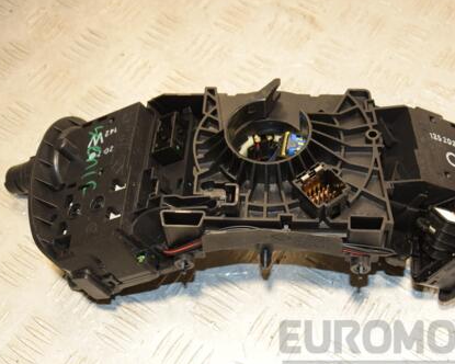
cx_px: 259
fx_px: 821
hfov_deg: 30.9
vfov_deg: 25.0
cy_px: 191
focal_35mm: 61
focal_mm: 30
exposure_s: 1/200
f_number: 5.6
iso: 800
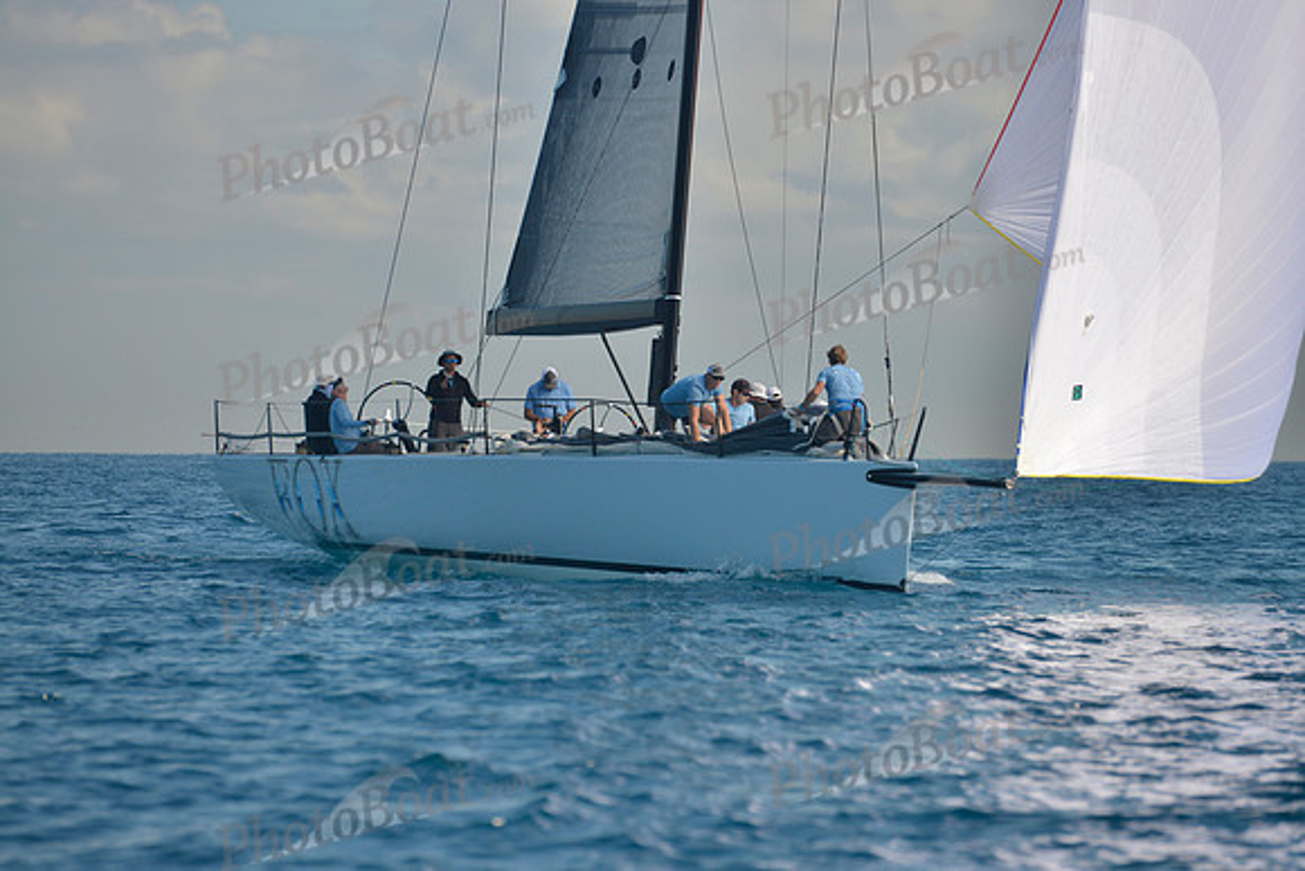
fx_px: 7251
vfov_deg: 6.9
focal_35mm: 200
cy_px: 436
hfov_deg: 10.3
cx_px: 652
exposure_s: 1/800
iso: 200
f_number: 5
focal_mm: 200
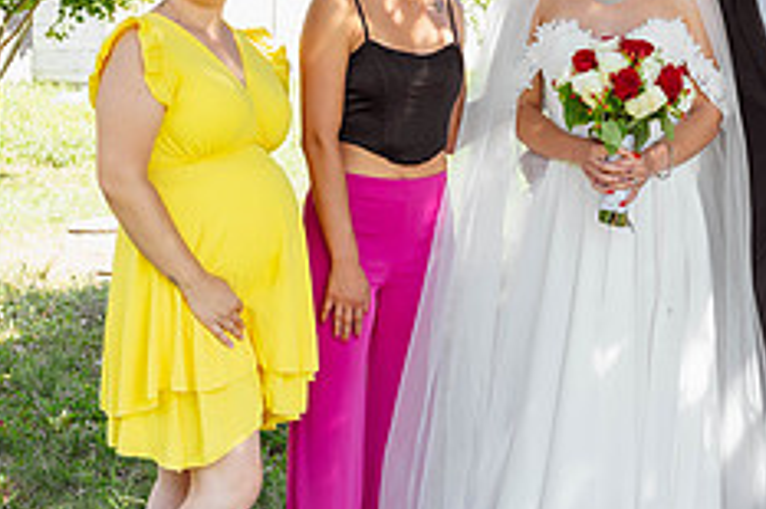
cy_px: 73
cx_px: 592
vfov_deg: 13.3
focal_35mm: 102
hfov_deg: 19.9
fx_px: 2169
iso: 640
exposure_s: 1/200
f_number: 7.1
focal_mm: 33
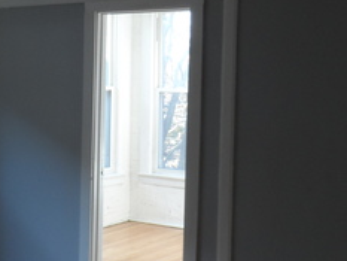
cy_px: 122
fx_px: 662
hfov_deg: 28.6
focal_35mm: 66
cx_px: 61
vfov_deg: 22.3
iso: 80
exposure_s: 1/30
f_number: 3.2
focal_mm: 4
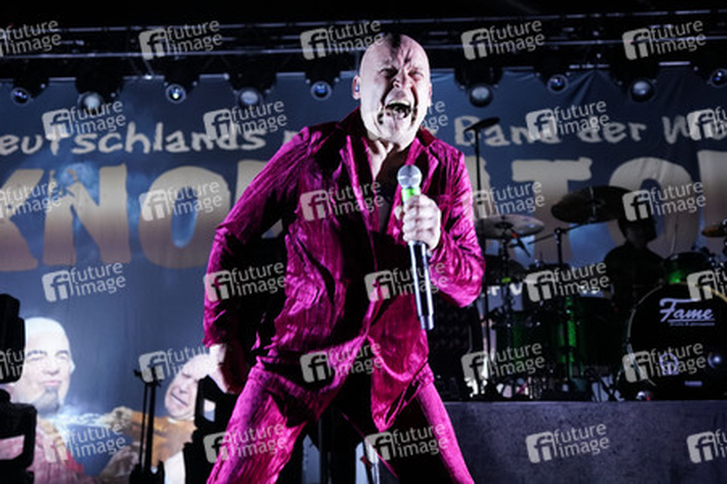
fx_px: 565
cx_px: 364
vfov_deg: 46.3
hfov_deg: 65.5
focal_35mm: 28
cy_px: 242
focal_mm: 28
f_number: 2.8
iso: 2500
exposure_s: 1/250
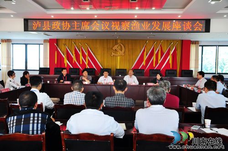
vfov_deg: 35.4
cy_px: 76
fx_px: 237
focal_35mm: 38
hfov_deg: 51.3
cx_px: 114
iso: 250
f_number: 4
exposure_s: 1/30
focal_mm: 25
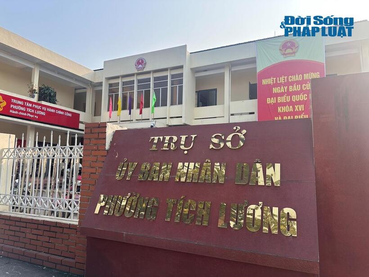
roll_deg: -1.1
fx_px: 256
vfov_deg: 56.8
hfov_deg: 71.6
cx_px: 184
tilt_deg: +6.9
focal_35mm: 24
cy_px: 138
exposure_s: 1/1916
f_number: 1.78
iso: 80
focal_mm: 6.86
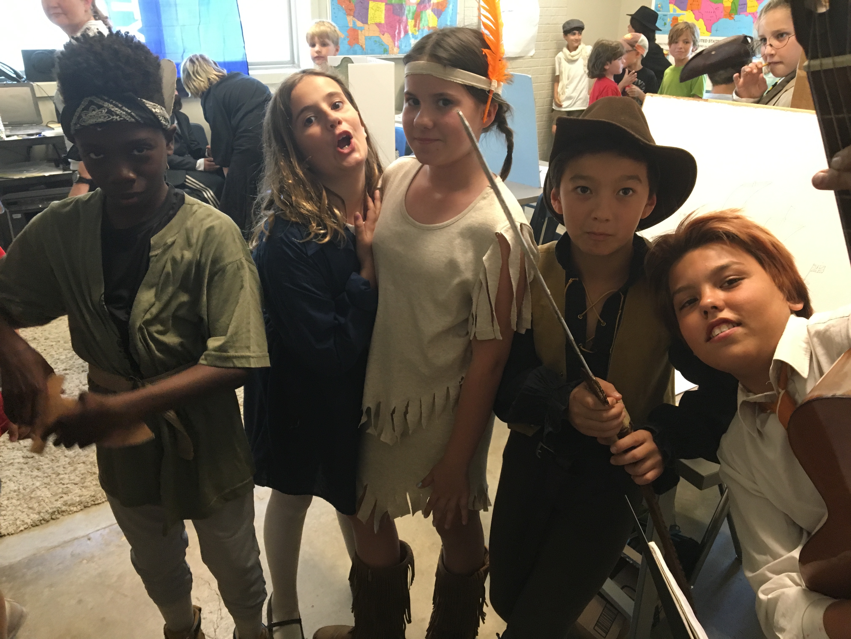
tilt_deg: -24.8
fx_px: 713
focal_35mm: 29
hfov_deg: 61.7
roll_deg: -1.3
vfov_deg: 48.2
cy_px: 320
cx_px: 426
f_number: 2.2
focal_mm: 4.15
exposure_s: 1/30
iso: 125
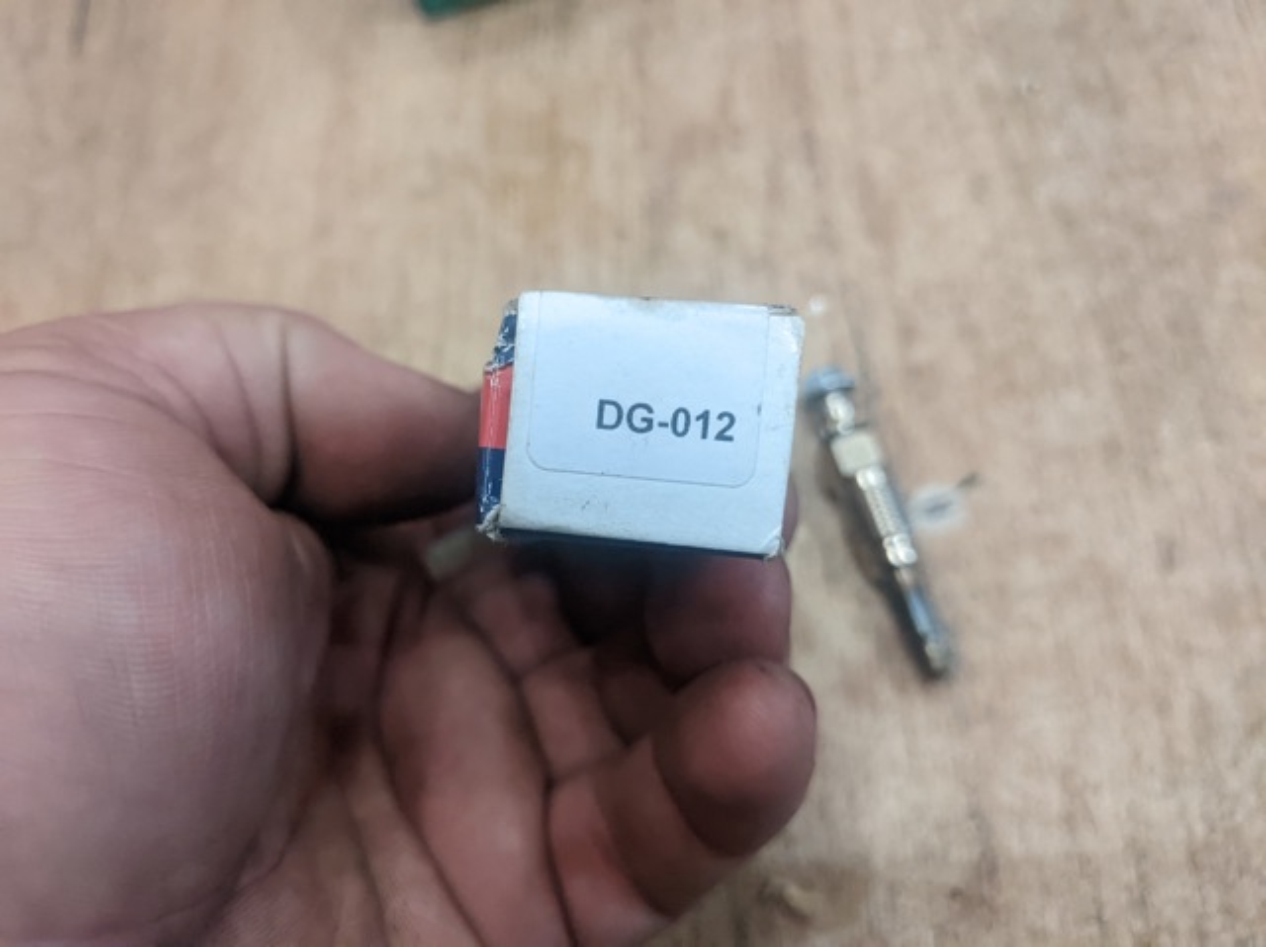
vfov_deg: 51.3
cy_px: 474
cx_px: 633
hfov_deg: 65.4
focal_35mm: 27
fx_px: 987
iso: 1103
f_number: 1.8
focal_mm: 4.44
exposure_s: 1/99.9
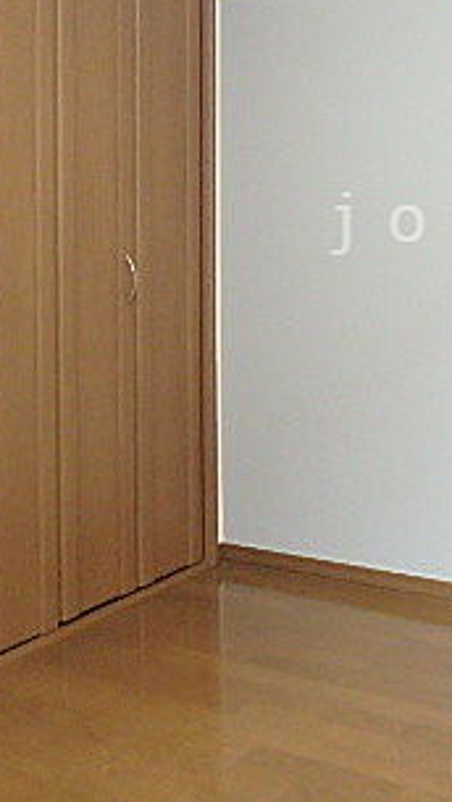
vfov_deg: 41.9
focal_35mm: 48
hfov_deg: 23.3
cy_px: 224
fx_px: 1021
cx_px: 510
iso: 500
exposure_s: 1/30
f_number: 3.5
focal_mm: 3.7
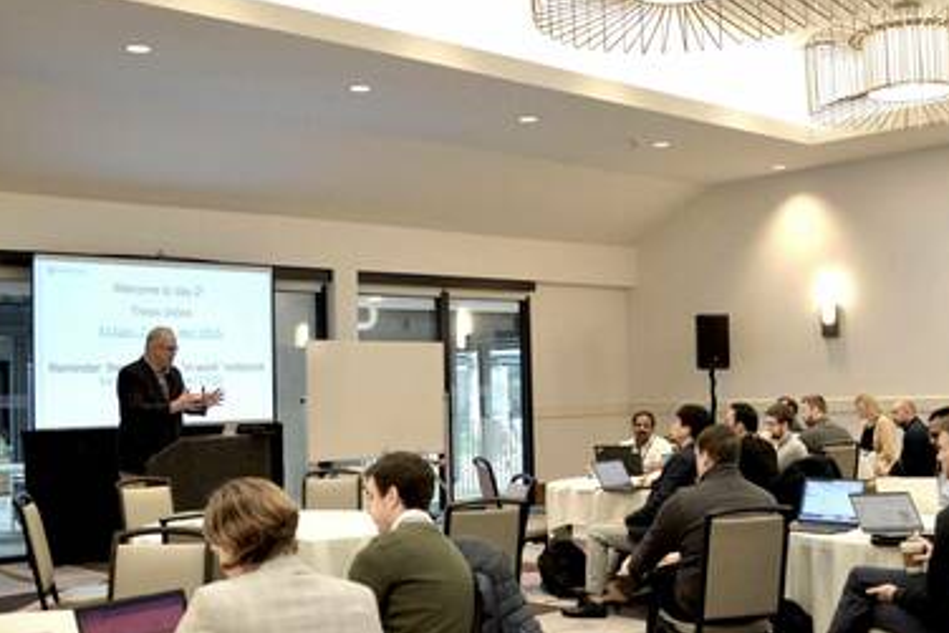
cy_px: 332
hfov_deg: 45.3
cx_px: 533
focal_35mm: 43
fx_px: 1134
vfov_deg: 31.2
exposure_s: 1/50
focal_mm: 18
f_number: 3.5
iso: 400
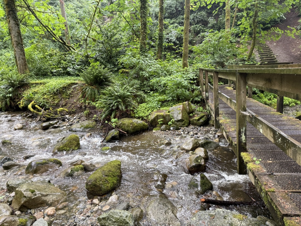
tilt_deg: -11.1
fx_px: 209
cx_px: 150
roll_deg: +4.0
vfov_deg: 56.9
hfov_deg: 71.6
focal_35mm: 24
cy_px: 113
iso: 200
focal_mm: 6.76
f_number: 1.78
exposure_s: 1/74
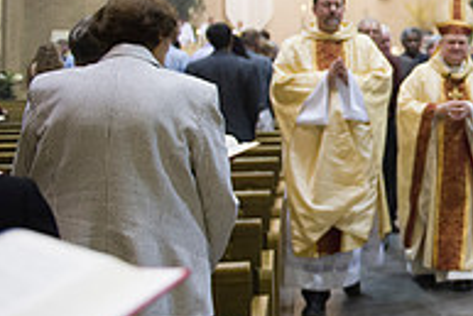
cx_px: 691
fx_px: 1065
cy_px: 42
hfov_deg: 21.4
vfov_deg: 16.7
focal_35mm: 81
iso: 1600
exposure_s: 1/80
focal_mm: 27
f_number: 2.8
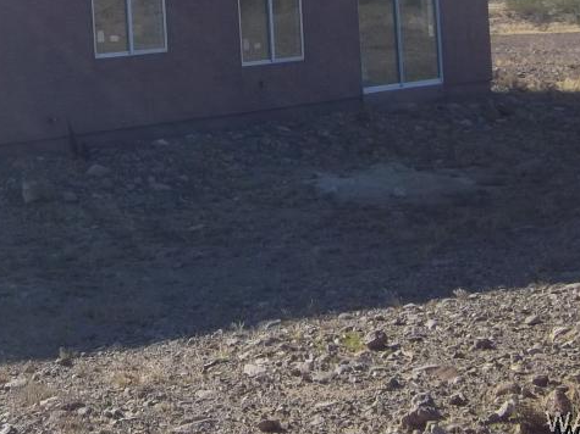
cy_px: -26
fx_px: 1156
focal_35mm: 69
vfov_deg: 20.4
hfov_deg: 27.1
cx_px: 46
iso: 64
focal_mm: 5.7
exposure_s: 1/125
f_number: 8.8
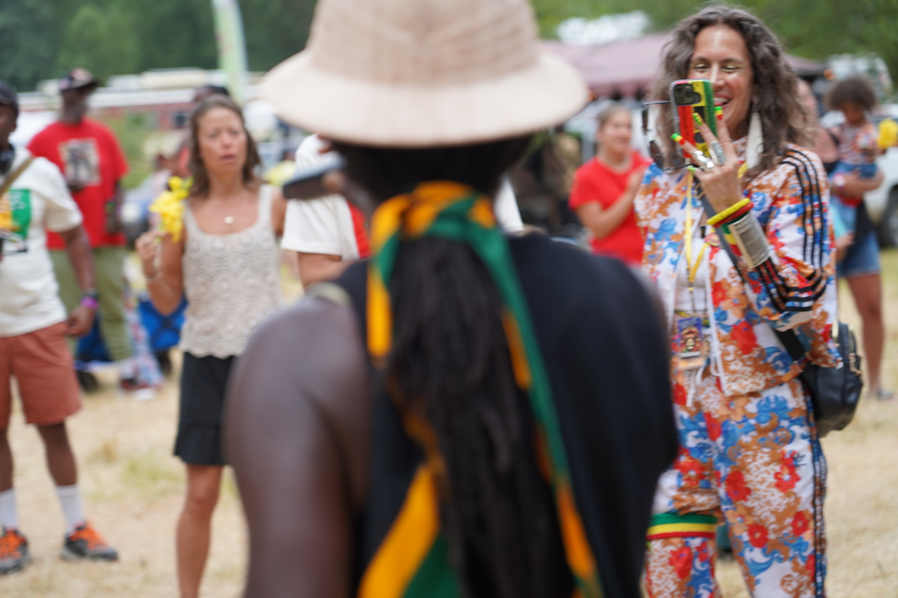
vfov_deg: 13.0
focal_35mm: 105
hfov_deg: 19.5
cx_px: 449
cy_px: 299
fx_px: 2619
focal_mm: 105
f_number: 4
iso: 200
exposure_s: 1/160
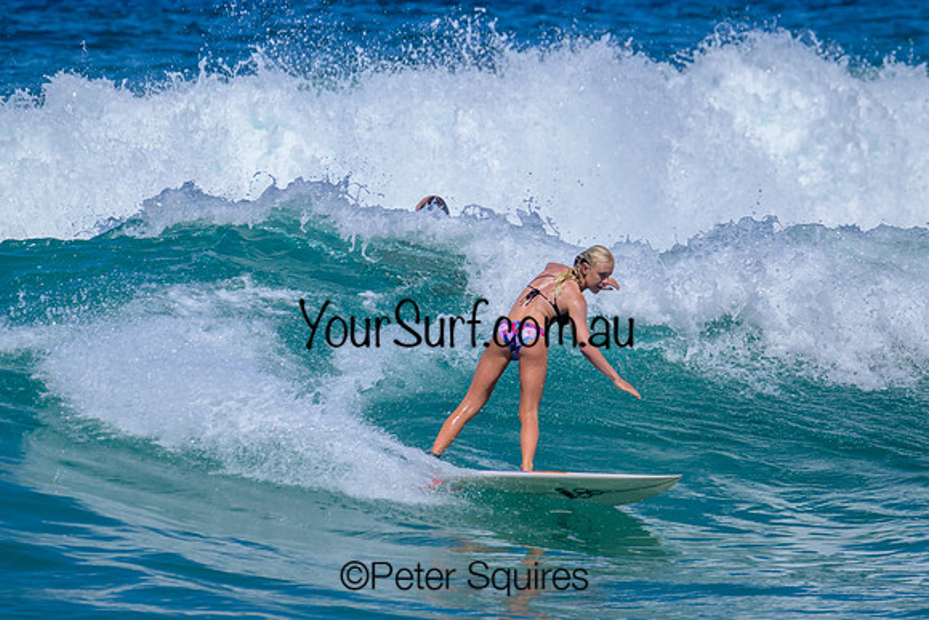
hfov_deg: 2.9
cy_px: 313
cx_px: 632
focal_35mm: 721
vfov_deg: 1.9
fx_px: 18605
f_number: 11
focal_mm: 530
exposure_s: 1/2000
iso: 360
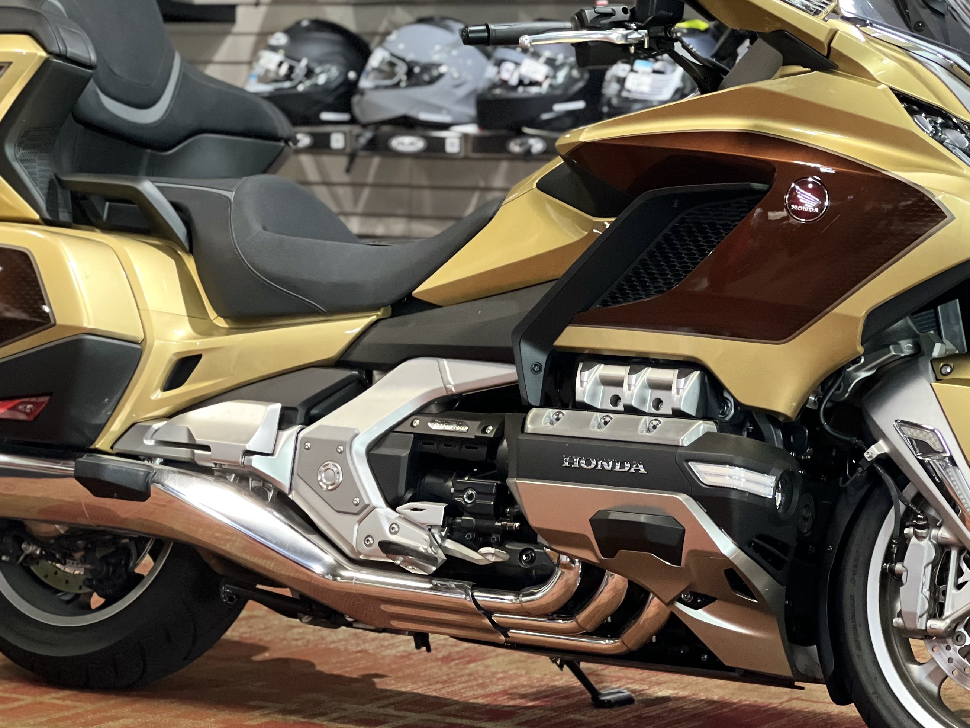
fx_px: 3335
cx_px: 516
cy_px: 347
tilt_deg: -4.0
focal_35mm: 119
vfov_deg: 12.5
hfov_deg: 16.5
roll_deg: -1.4
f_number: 2.8
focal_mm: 9
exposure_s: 1/24
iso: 400
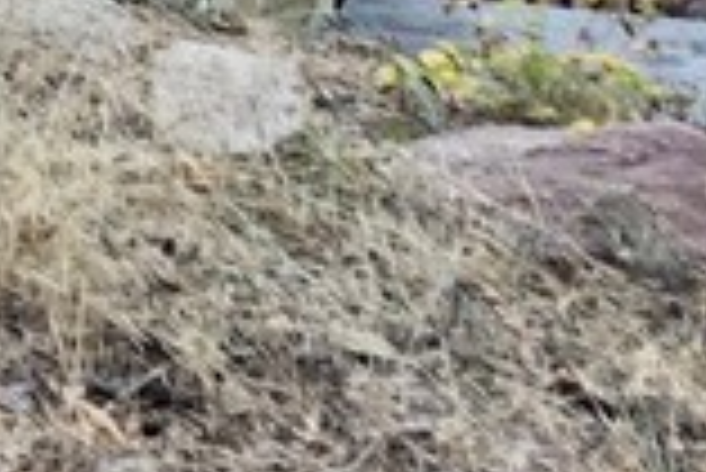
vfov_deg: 6.2
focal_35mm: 197
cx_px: -405
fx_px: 3867
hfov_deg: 10.1
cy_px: -1169
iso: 32
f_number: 2.2
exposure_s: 1/40
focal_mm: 4.15
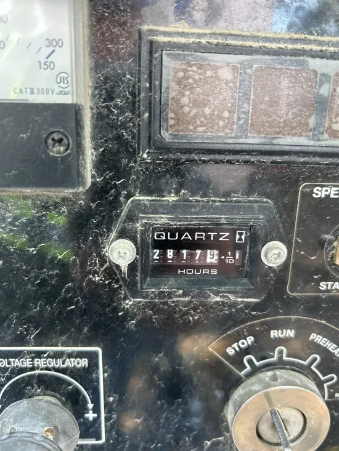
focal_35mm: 26
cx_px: 170
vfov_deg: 67.3
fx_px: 339
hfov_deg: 53.1
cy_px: 226
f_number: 1.5
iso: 125
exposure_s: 1/88
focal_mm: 5.7
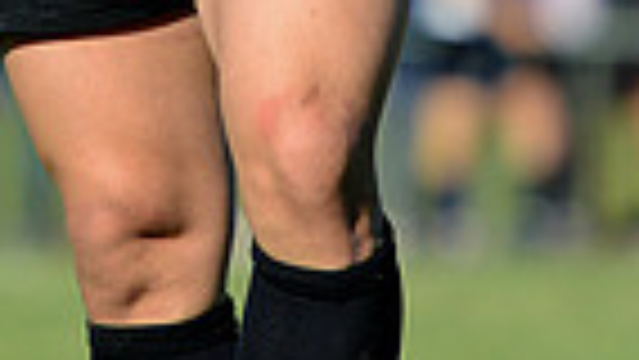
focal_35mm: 1030
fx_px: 17459
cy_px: -470
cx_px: 140
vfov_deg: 1.2
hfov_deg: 2.1
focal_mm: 240
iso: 320
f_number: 4
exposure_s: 1/1250
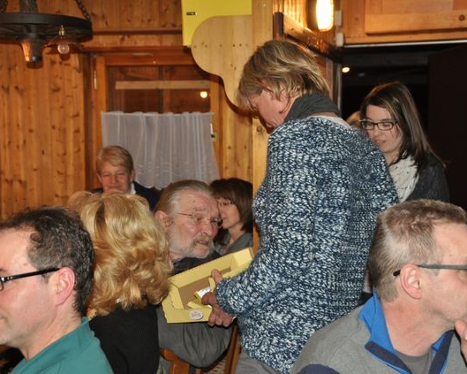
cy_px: 187
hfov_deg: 31.6
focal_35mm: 60
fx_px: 823
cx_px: 259
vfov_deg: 25.6
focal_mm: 35
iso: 800
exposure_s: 1/60
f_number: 4.2
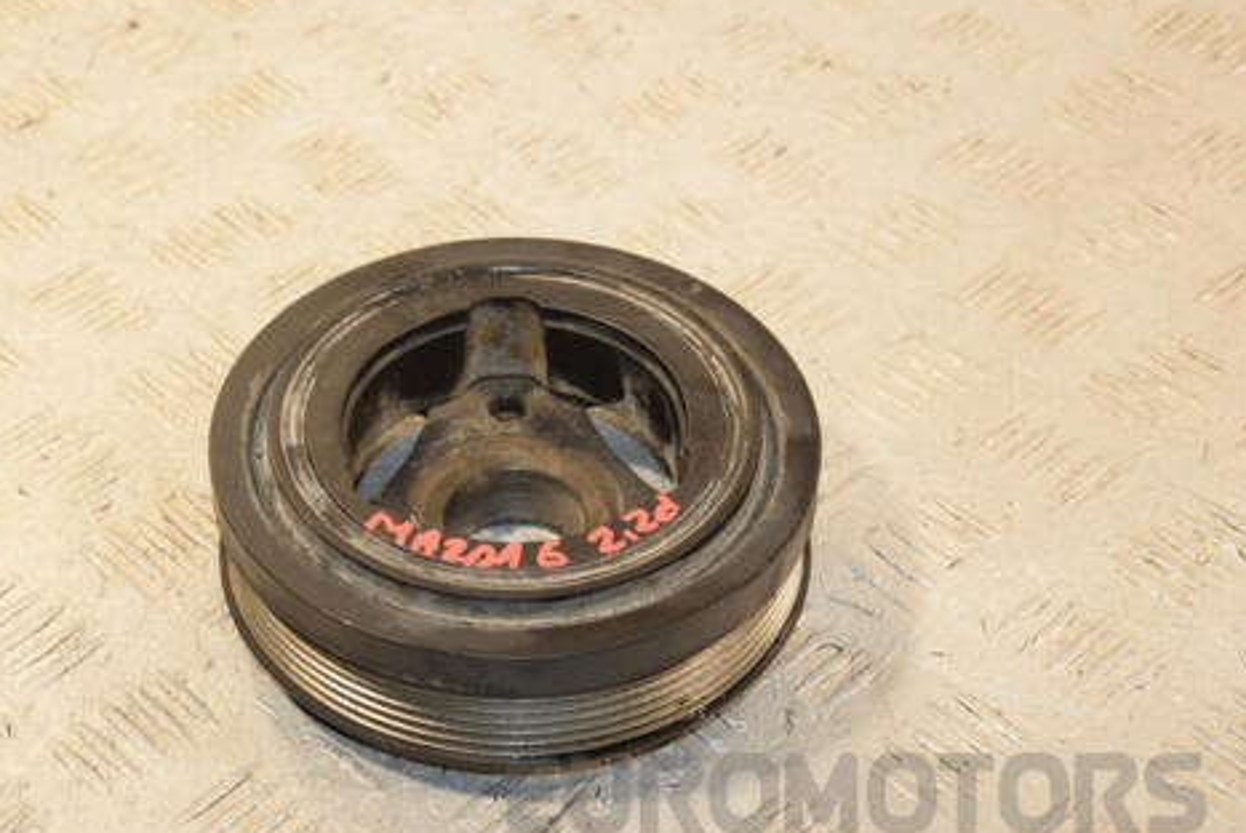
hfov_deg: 23.4
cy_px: 438
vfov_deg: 15.8
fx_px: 3001
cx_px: 456
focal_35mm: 87
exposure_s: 1/200
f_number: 6.3
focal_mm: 45
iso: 800
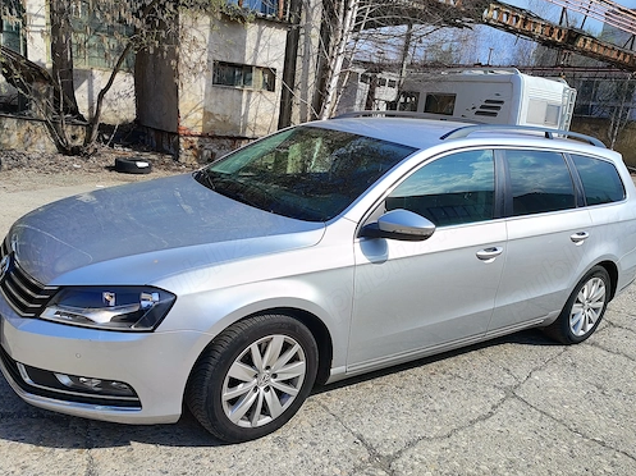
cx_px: 316
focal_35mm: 29
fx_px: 532
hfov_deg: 61.7
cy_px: 266
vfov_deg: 48.1
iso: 50
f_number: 1.89
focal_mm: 5.89
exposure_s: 1/997
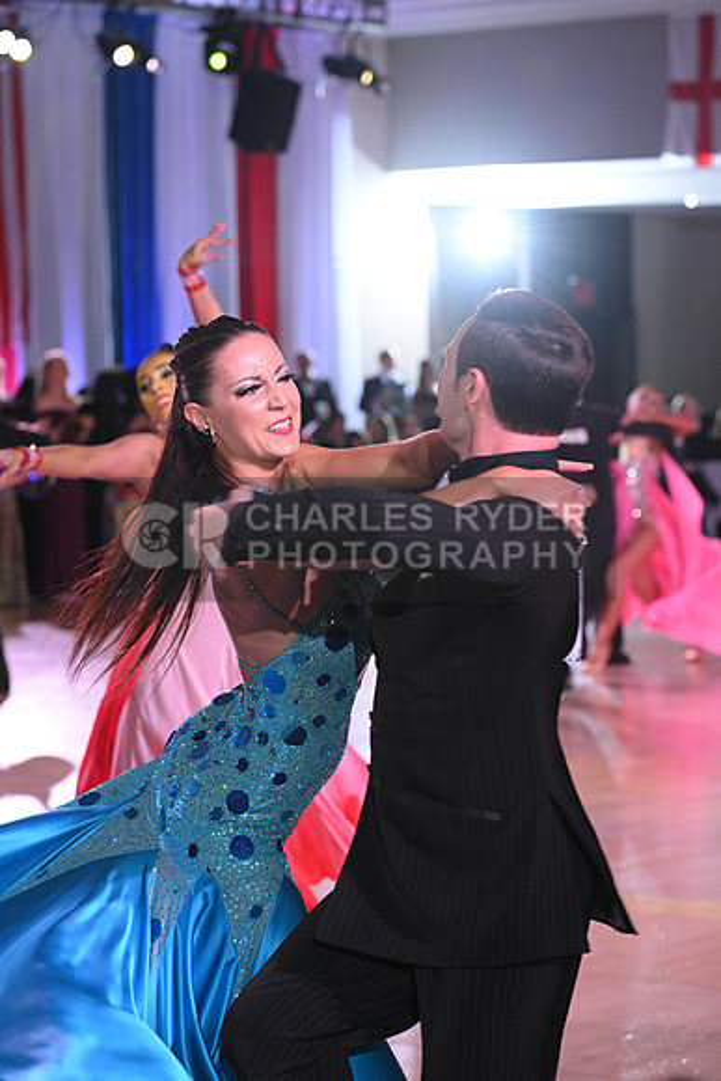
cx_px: 360
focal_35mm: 105
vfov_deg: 19.5
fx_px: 3152
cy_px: 540
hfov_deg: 13.0
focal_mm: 105
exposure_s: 1/200
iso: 1600
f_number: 5.6
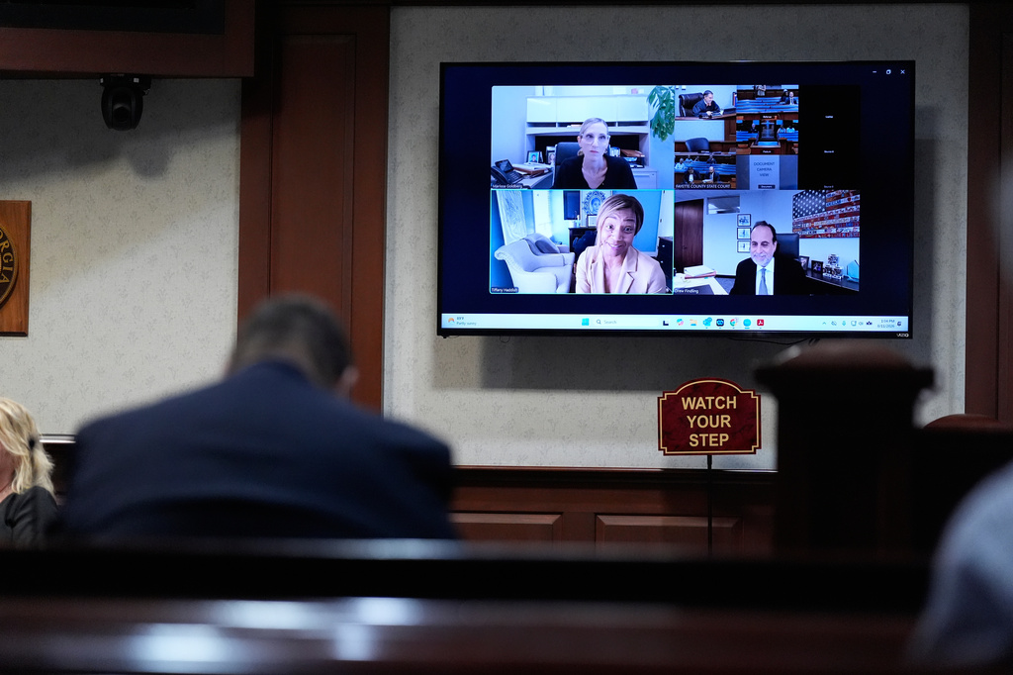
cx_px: 506
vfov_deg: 9.7
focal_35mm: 141
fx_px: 3966
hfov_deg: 14.6
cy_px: 338
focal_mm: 141
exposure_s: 1/500
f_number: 2.8
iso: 5000
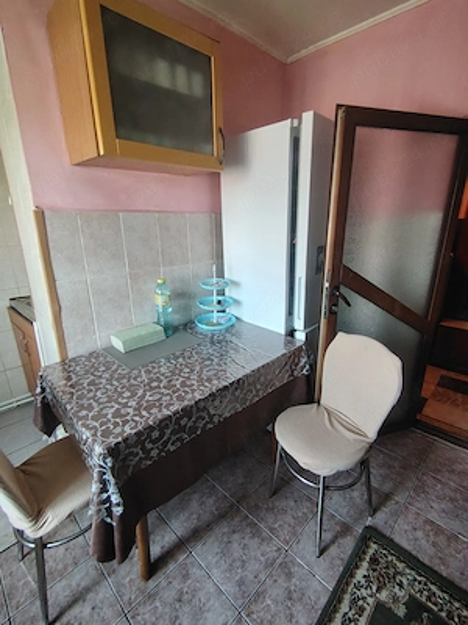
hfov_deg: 74.7
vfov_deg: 91.0
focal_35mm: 17
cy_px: 312
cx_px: 234
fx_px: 306
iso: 357
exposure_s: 1/33.3
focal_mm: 1.43
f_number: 2.2
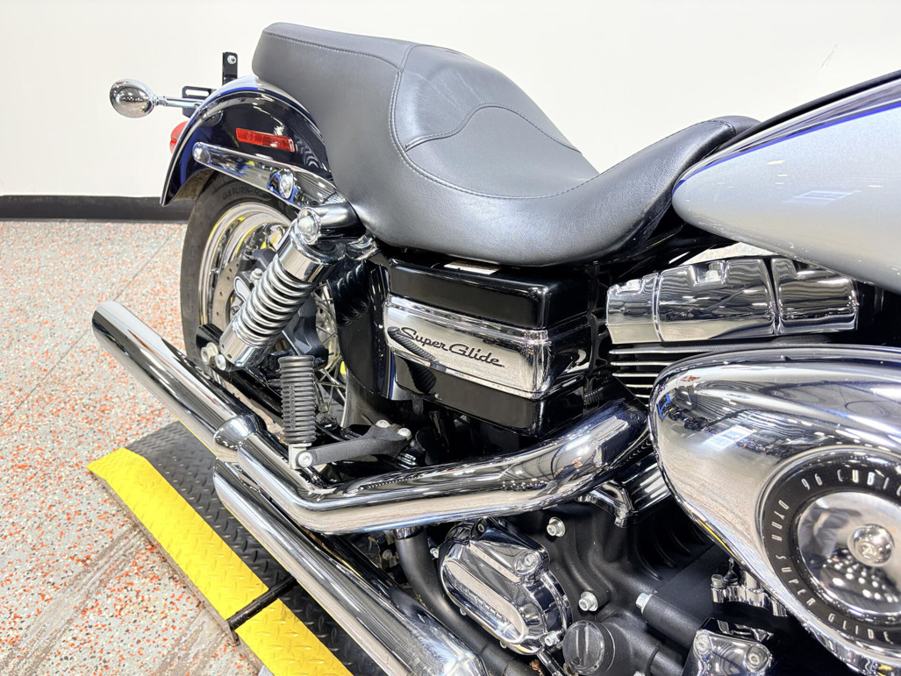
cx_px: 457
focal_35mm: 27
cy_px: 350
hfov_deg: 65.3
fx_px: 703
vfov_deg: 51.4
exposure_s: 1/120
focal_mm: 5.96
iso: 100
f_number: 1.6
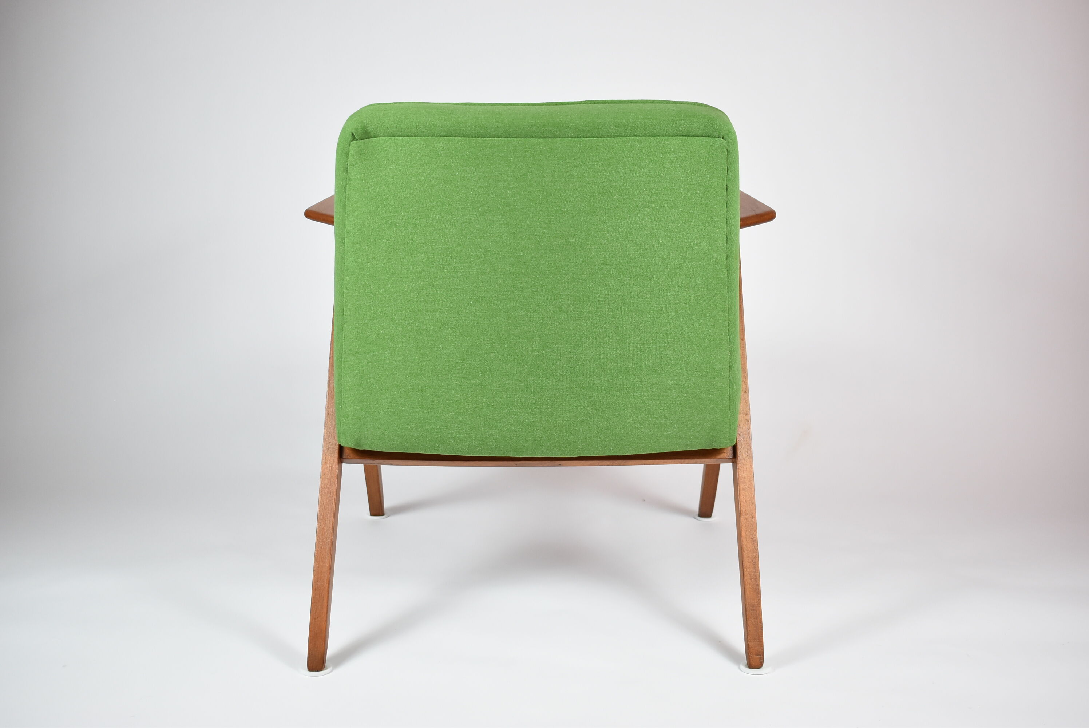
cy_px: 364
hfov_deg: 44.9
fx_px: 1317
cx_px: 544
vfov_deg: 30.9
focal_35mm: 44
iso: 800
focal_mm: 29
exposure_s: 1/125
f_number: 4.2
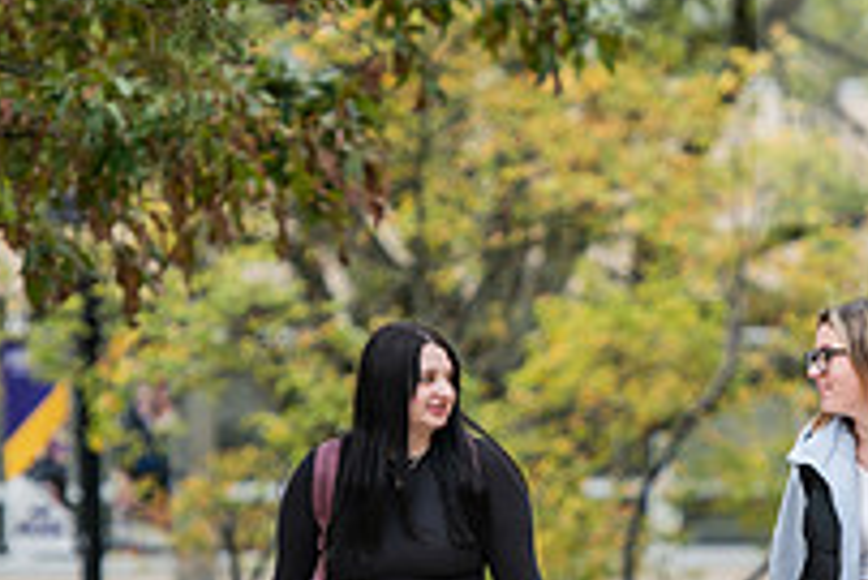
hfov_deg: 4.2
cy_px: 385
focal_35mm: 487
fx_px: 11750
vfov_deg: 2.8
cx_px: 627
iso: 320
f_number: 3.2
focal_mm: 170
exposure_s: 1/400
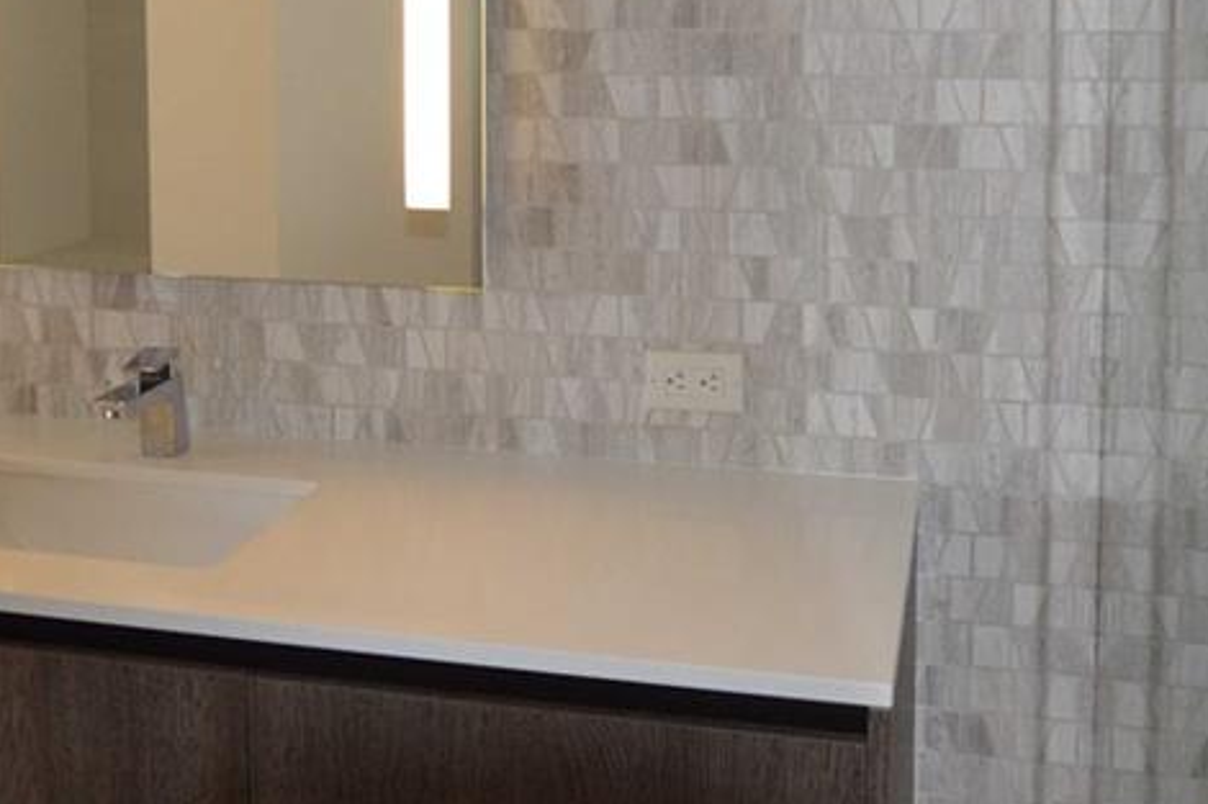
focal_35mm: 51
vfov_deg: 25.7
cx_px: 404
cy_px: 99
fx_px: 1711
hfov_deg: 38.5
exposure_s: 1/80
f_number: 4
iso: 400
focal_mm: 10
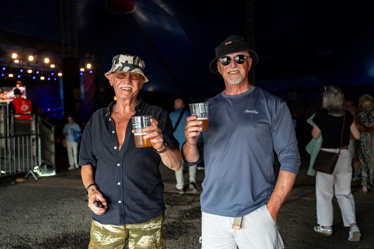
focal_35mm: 35
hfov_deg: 54.4
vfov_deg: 37.9
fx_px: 364
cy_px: 124
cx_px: 187
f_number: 3.5
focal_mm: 35
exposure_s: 1/125
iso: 500
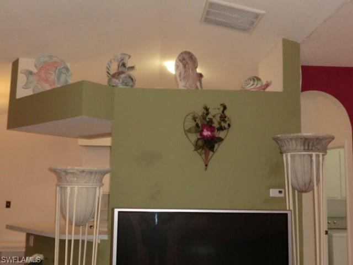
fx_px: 388
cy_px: 132
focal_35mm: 38
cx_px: 176
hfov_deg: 49.0
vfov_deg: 37.7
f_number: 3.9
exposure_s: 1/60
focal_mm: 6.9
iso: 400
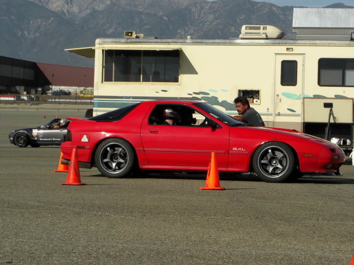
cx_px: 173
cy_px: 131
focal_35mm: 131
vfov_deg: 11.3
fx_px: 1339
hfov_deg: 15.1
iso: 80
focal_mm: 23.7
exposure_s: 1/400
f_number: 7.4
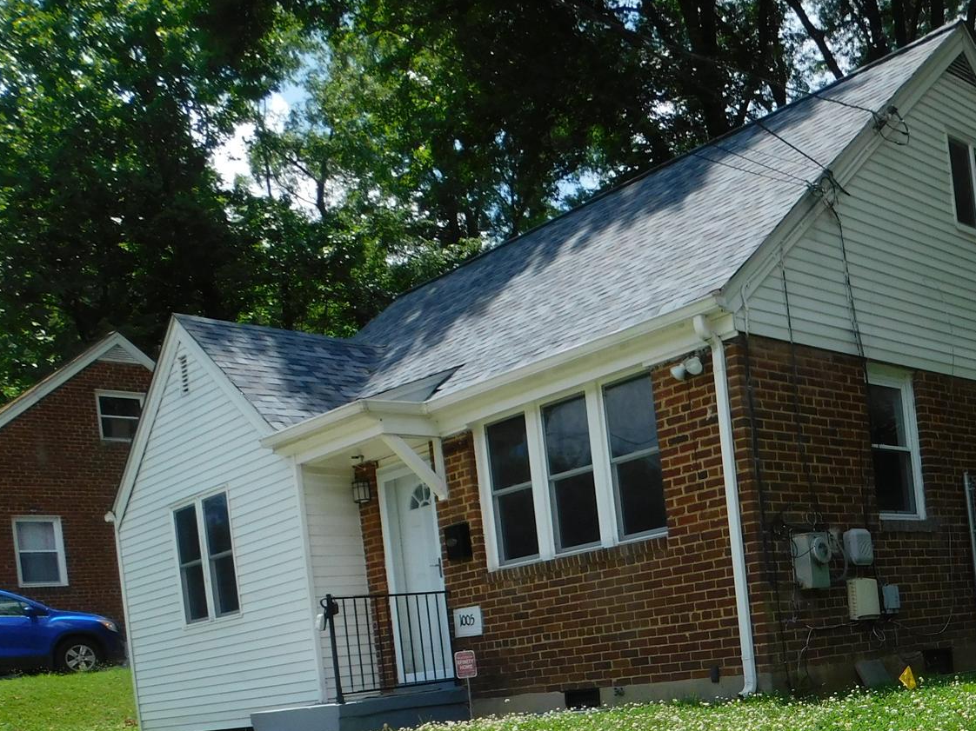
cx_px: 815
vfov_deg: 32.7
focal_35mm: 42
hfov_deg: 42.3
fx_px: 1184
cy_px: 650
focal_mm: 4
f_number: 3
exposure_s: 1/1250
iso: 125
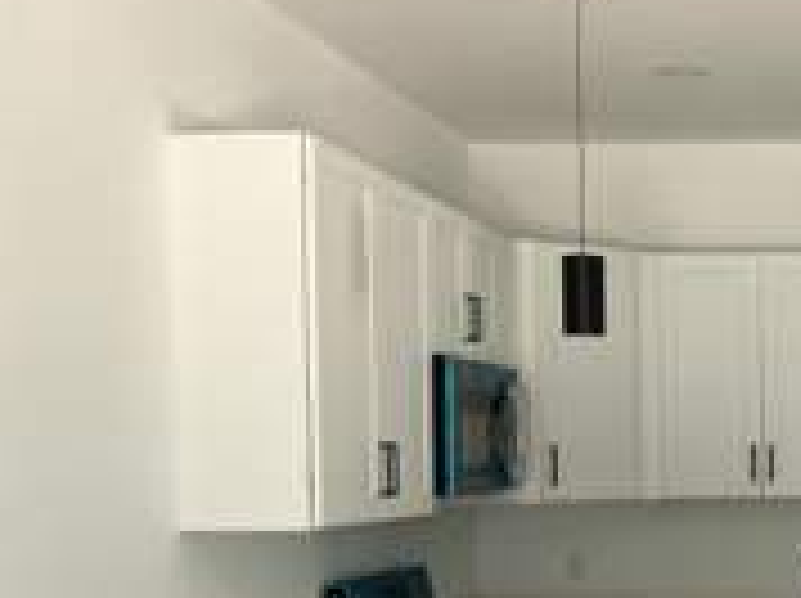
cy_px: 524
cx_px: 900
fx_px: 1618
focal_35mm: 70
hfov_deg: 25.6
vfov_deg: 20.6
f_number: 1.5
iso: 80
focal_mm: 5.7
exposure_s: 1/121
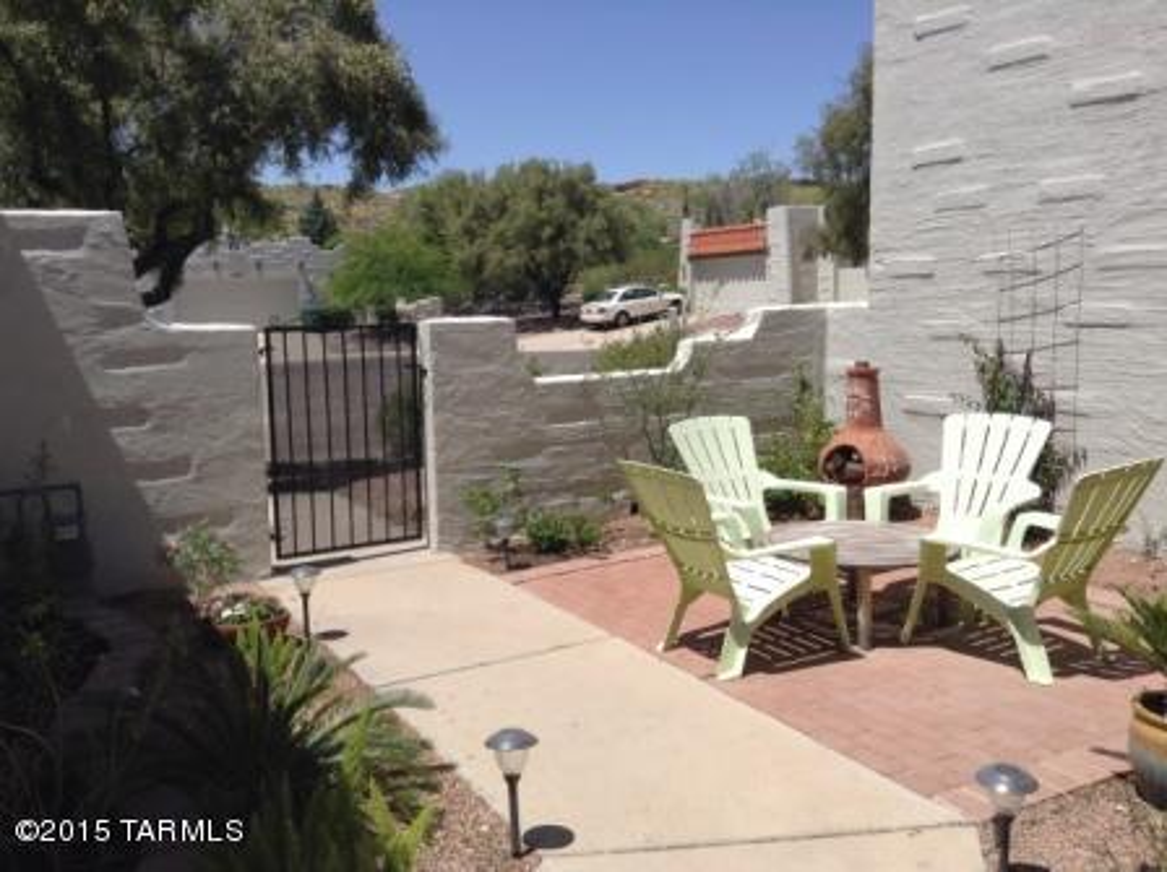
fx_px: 1111
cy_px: 436
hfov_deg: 55.4
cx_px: 584
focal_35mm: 33
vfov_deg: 42.9
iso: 25
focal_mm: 3.3
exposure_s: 1/1379
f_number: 2.4
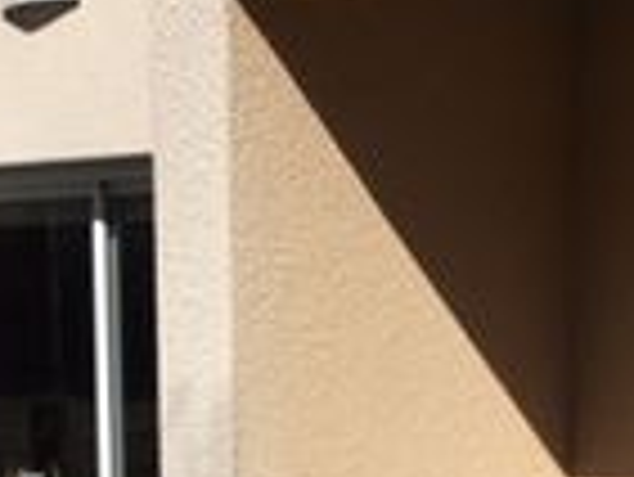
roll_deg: +1.5
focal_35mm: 123
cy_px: 472
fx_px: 2255
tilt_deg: -5.3
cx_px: 76
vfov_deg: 11.9
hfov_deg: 15.8
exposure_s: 1/2481
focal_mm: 4.15
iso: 25
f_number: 2.2
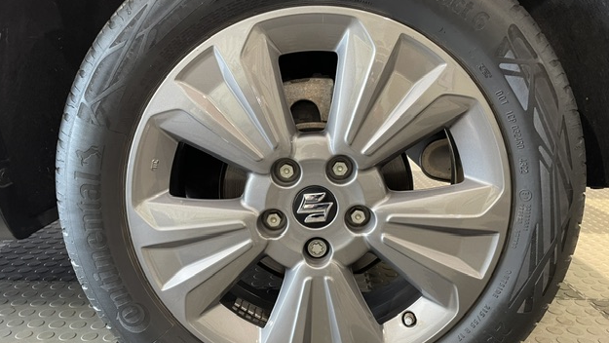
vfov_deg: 40.1
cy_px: 196
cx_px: 305
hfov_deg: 66.1
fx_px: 468
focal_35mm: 29
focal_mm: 4.2
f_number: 1.6
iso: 320
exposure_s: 1/60
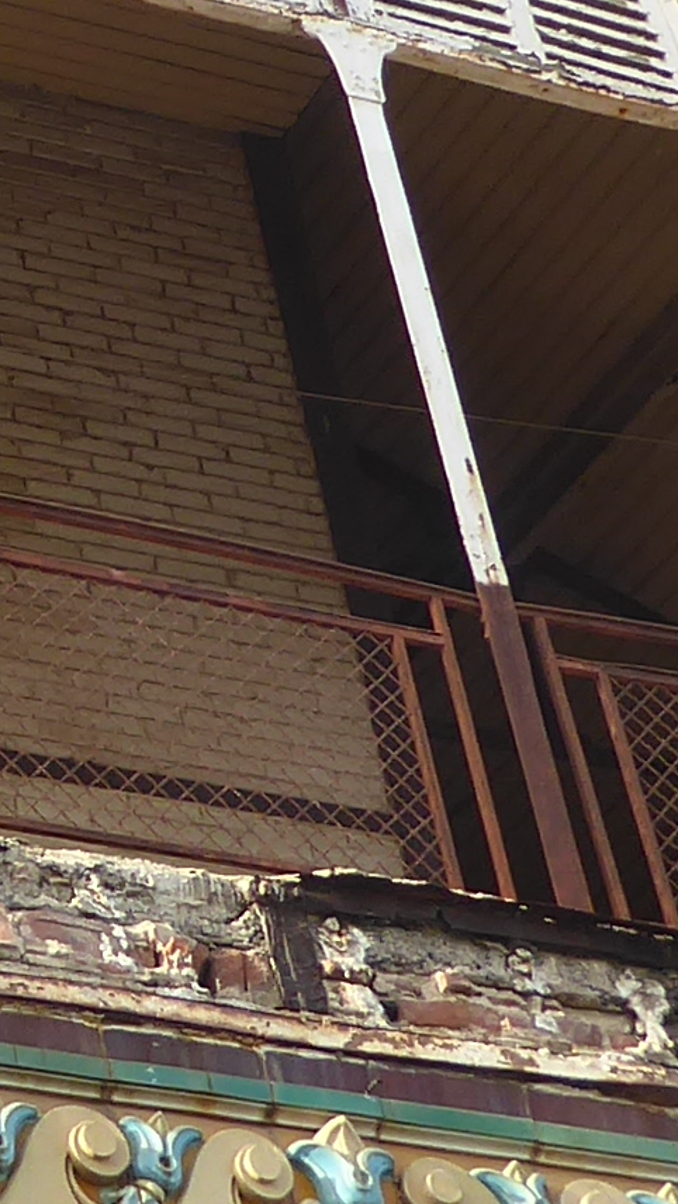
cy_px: 359
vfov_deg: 12.4
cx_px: -542
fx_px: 5525
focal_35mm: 173
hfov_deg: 6.8
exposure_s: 1/125
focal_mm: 5.8
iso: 80
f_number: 3.6
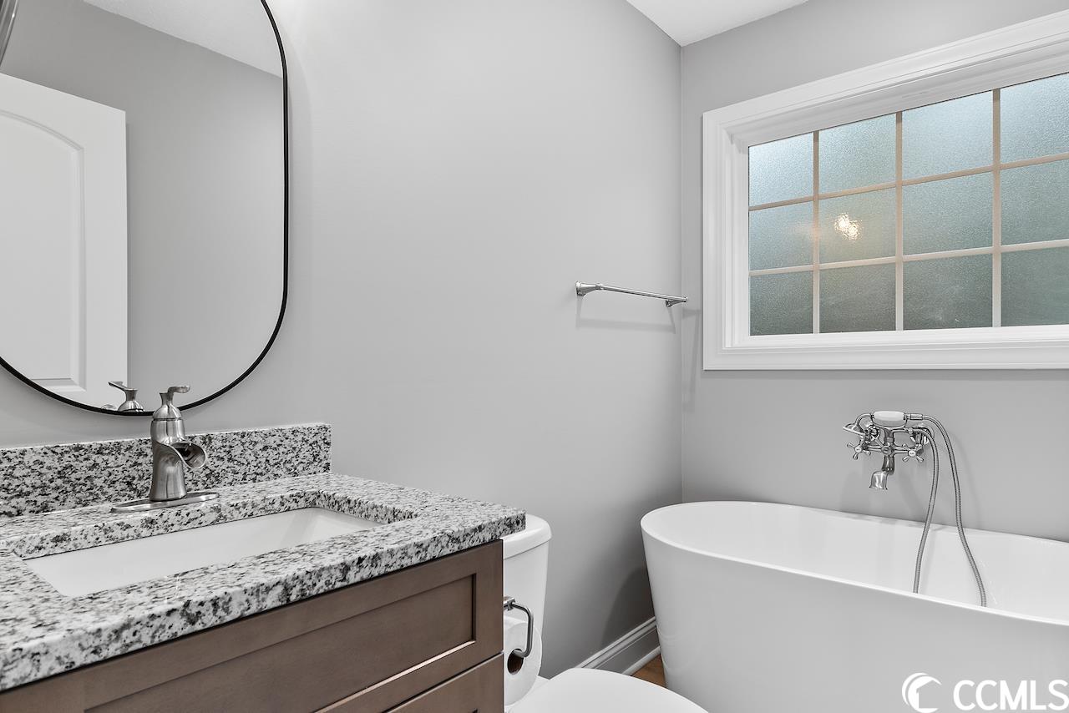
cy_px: 356
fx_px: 594
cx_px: 534
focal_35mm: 20
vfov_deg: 62.0
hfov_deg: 84.0
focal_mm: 10
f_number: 4.5
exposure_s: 1/6
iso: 100
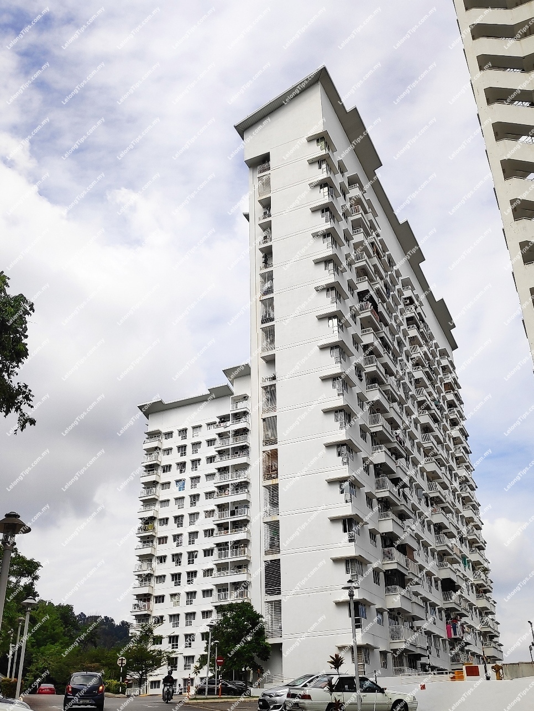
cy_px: 356
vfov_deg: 81.7
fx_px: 411
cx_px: 267
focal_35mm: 20
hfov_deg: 66.0
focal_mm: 3.94
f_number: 1.9
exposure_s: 1/2590
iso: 100
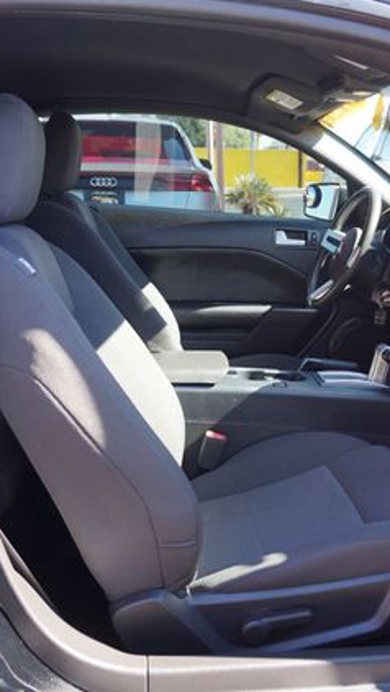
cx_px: 274
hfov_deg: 30.9
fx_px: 698
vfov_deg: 52.8
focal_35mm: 38
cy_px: 345
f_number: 4
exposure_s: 1/60
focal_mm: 16
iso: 100
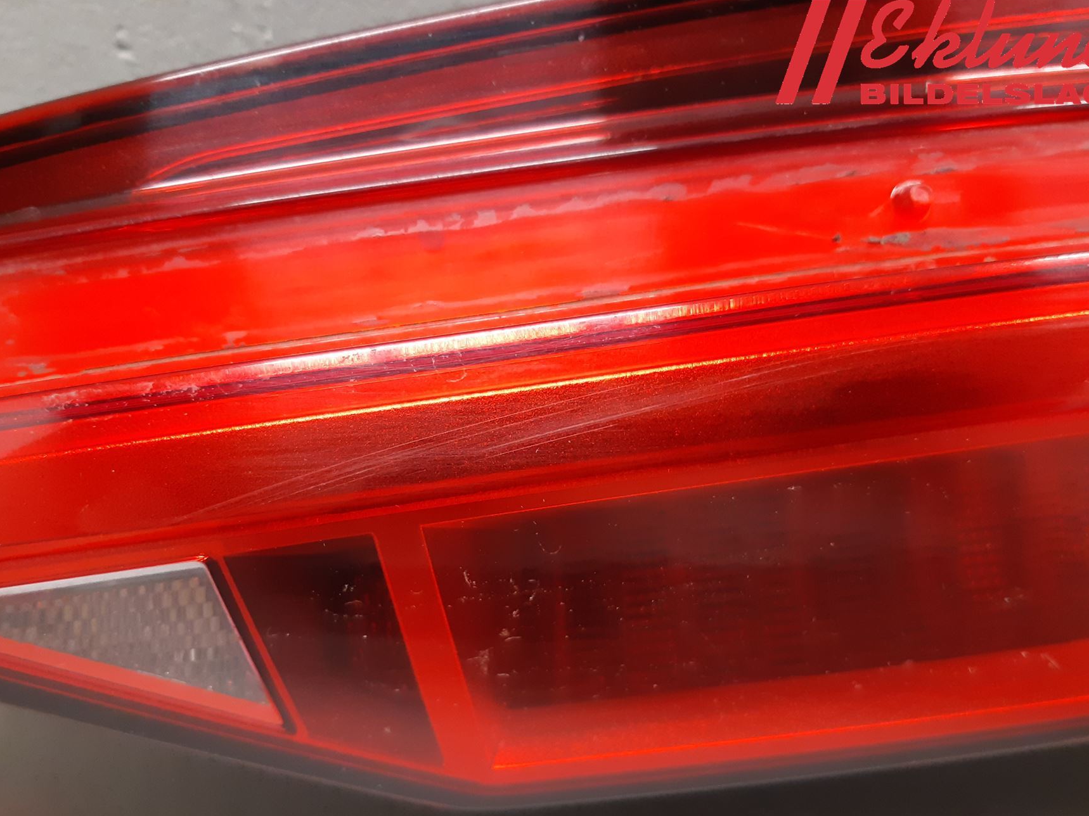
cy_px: 483
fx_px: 975
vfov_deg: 45.2
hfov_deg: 58.3
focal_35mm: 31
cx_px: 515
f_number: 1.7
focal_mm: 3.93
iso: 200
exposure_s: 1/33
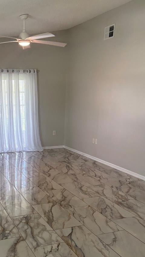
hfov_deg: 29.1
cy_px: 171
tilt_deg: -15.8
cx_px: 29
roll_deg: +0.3
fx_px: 273
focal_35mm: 40
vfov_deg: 49.6
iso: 125
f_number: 1.6
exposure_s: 1/120
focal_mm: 5.96
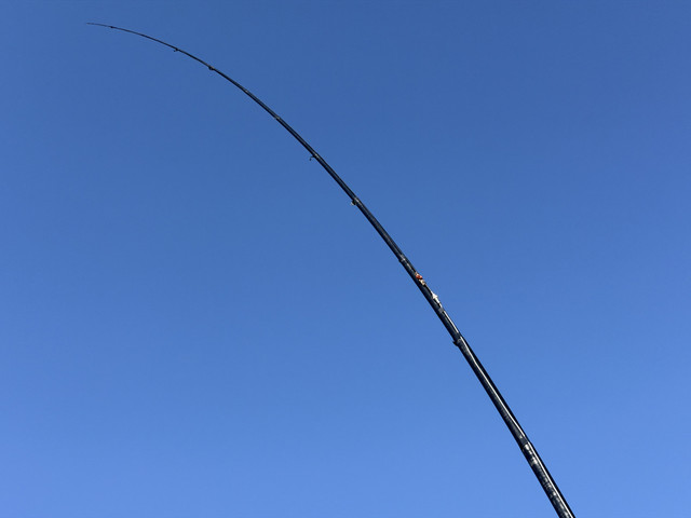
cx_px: 346
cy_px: 259
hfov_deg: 39.7
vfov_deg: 30.3
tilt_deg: +53.8
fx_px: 958
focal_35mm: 48
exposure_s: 1/2865
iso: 80
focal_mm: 6.76
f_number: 1.78
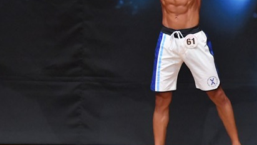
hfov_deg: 3.8
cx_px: 126
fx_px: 3824
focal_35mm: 561
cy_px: 44
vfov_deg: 2.2
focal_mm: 190
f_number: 5.6
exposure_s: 1/400
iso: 8000
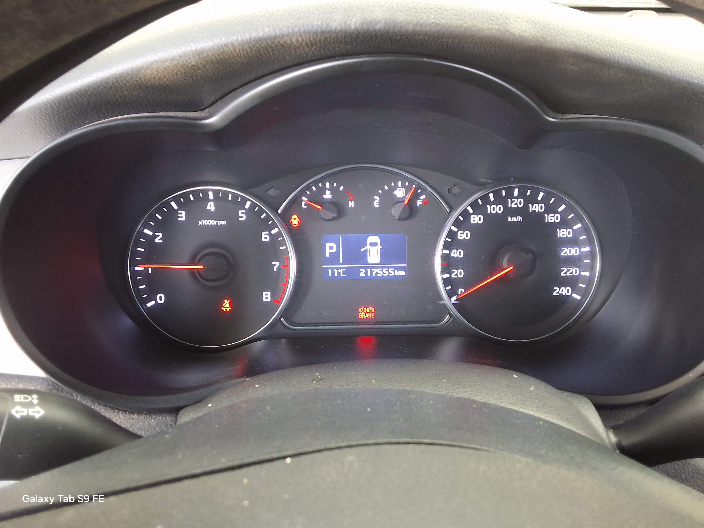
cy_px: 264
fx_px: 569
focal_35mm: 28
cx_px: 352
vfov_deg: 49.7
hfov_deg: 63.4
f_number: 1.9
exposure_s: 1/24
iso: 250
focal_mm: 2.91
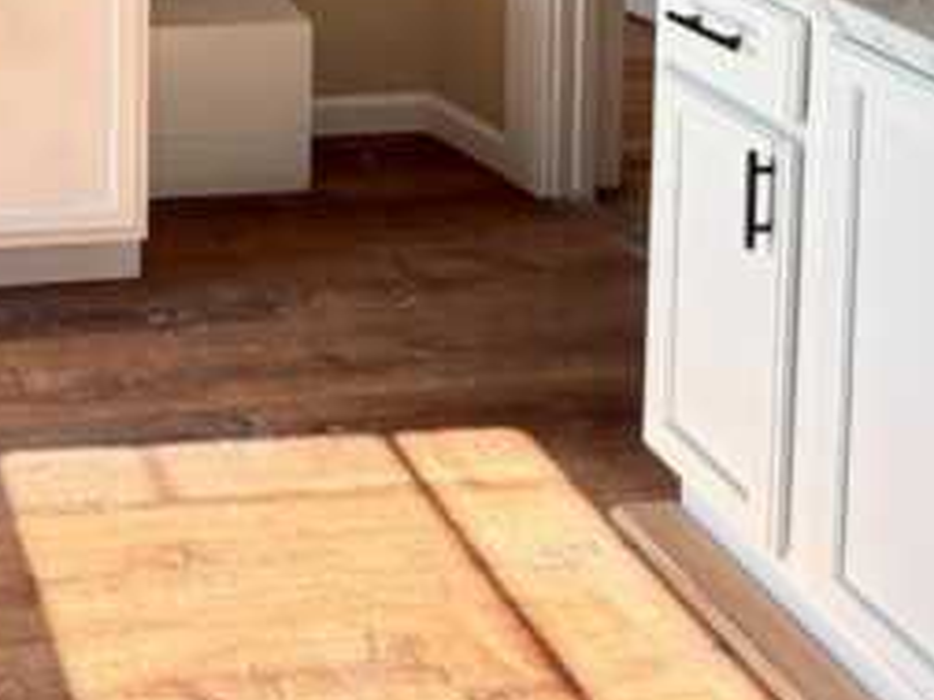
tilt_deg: -3.2
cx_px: -178
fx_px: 1538
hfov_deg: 29.3
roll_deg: +0.2
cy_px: -463
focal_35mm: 57
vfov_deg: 20.4
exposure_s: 1/121
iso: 64
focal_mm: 2.22
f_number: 2.2
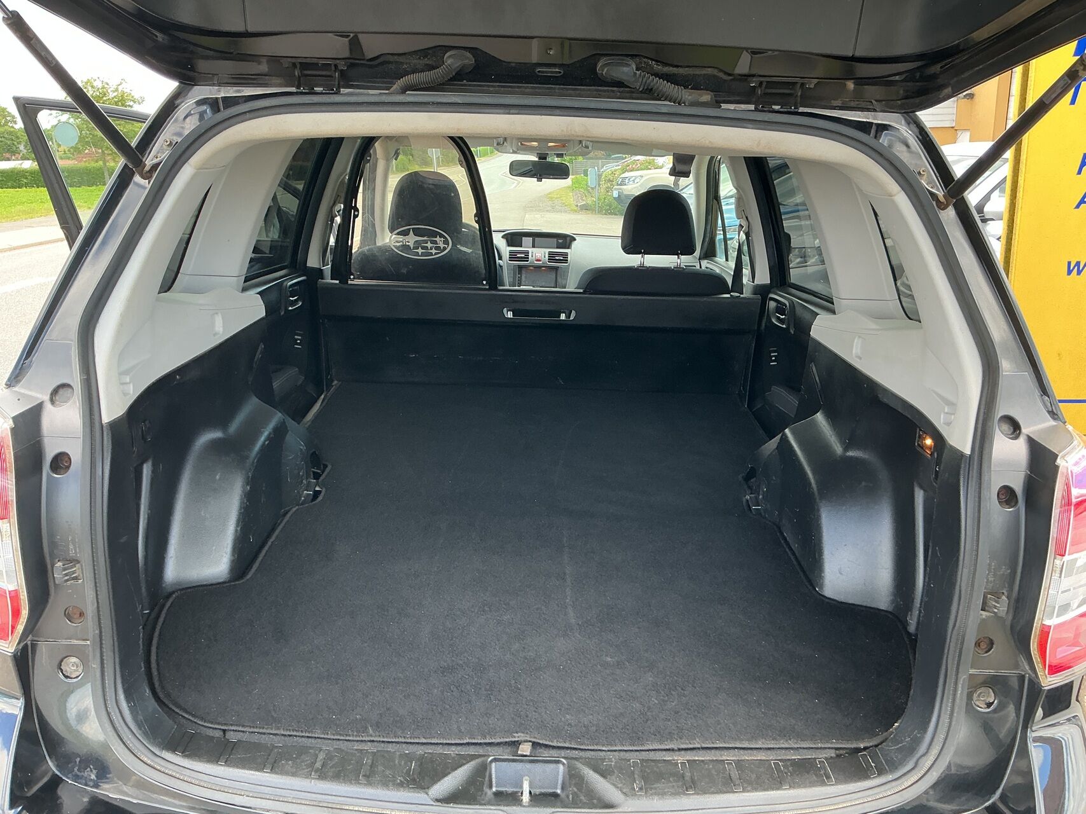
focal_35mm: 29
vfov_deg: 48.2
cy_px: 407
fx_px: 910
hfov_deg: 61.7
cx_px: 543
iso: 40
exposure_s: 1/120
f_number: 1.8
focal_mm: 3
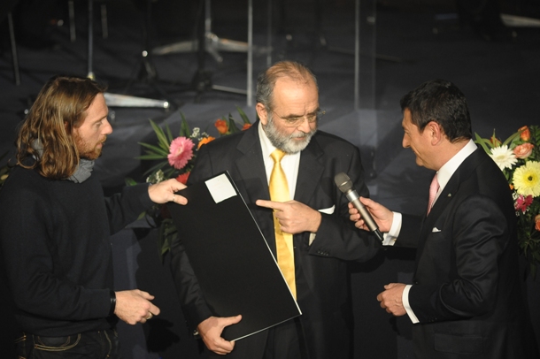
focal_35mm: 315
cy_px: 183
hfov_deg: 6.5
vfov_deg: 4.4
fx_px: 4722
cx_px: 258
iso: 2000
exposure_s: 1/160
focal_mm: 300
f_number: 4
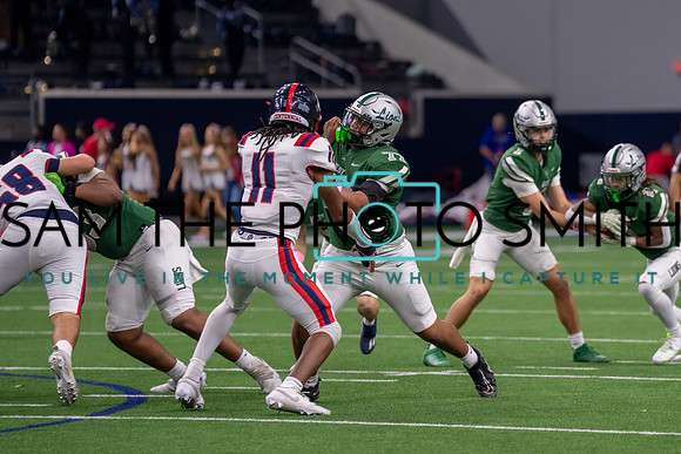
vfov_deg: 4.6
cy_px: 181
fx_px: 5681
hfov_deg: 6.9
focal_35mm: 300
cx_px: 491
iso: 2000
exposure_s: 1/1000
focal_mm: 200
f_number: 2.8
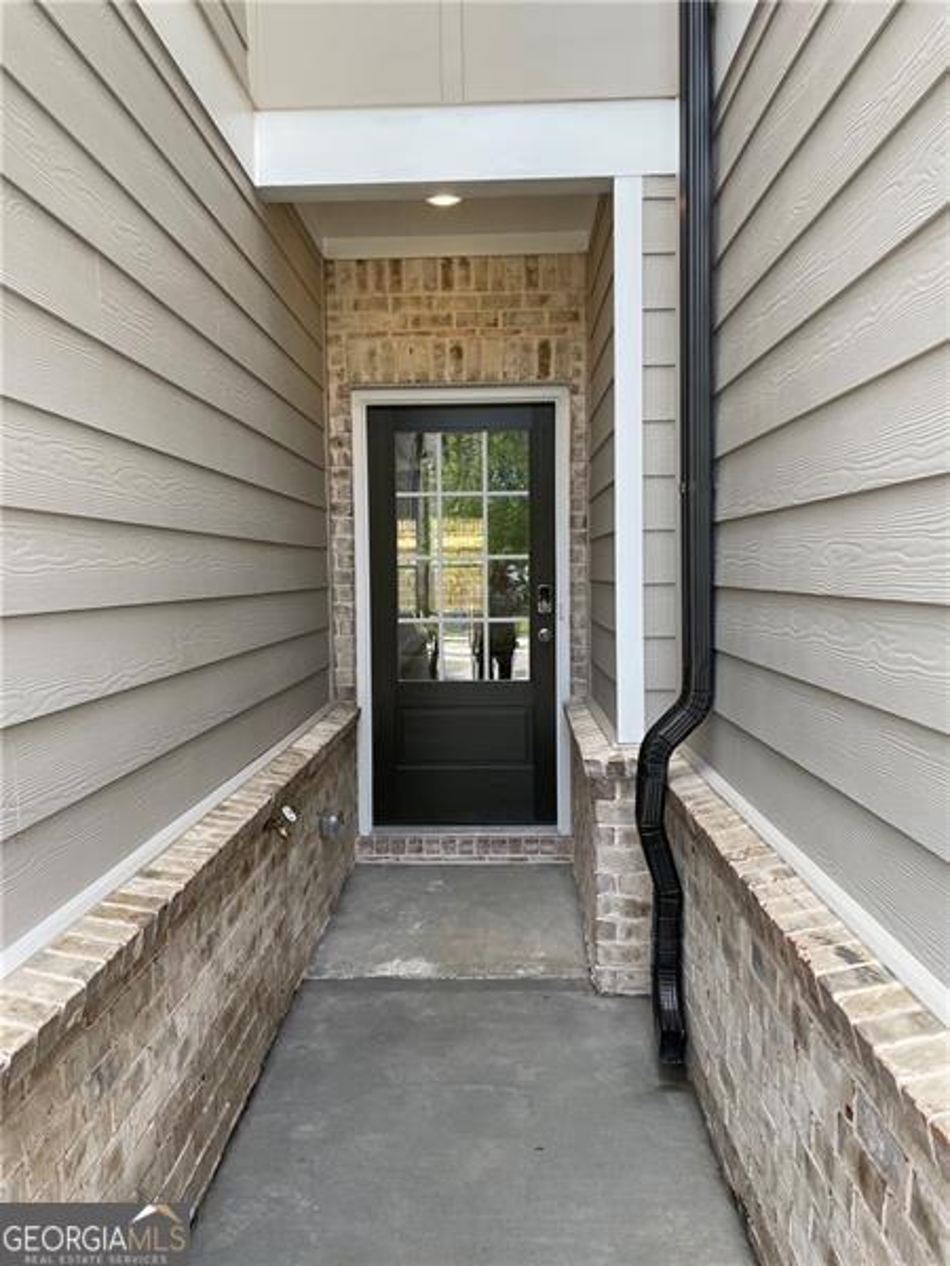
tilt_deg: -3.2
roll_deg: +0.2
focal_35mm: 26
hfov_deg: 53.1
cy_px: 633
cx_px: 475
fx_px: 951
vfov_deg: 67.3
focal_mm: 4.2
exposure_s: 1/243
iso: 32
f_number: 1.6
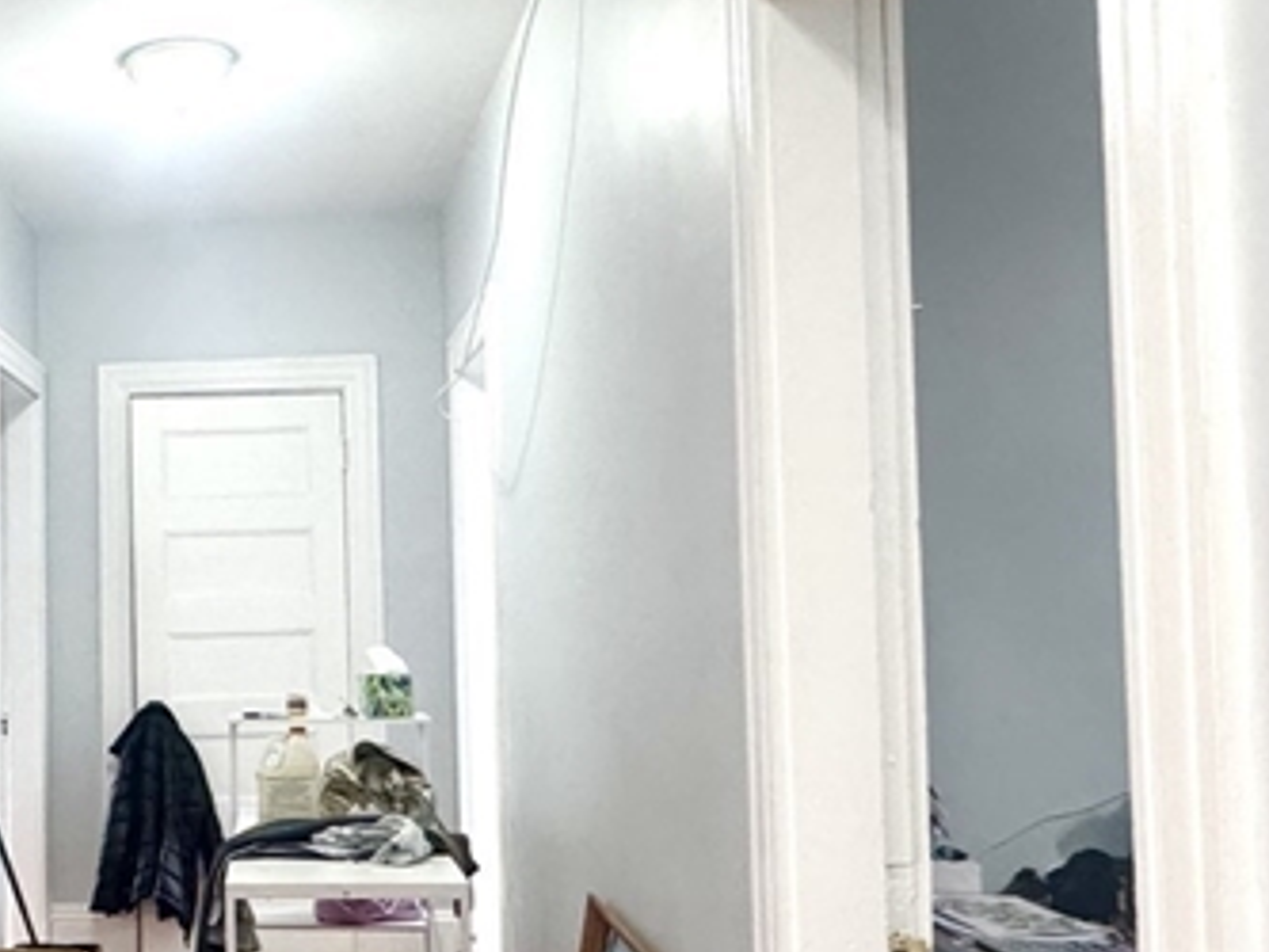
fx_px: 1577
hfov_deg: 40.3
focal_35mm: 43
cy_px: 529
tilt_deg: +1.6
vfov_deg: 33.6
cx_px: 111
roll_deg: +0.1
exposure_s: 1/120
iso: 320
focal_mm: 2.22
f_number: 2.2
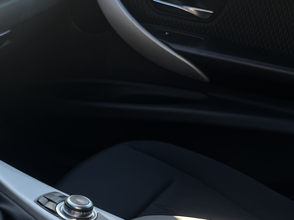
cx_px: -121
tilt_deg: -24.5
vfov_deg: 18.4
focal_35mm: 80
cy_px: 126
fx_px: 680
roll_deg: -0.1
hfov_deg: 21.3
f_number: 1.5
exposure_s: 1/190
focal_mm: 5.7
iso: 40
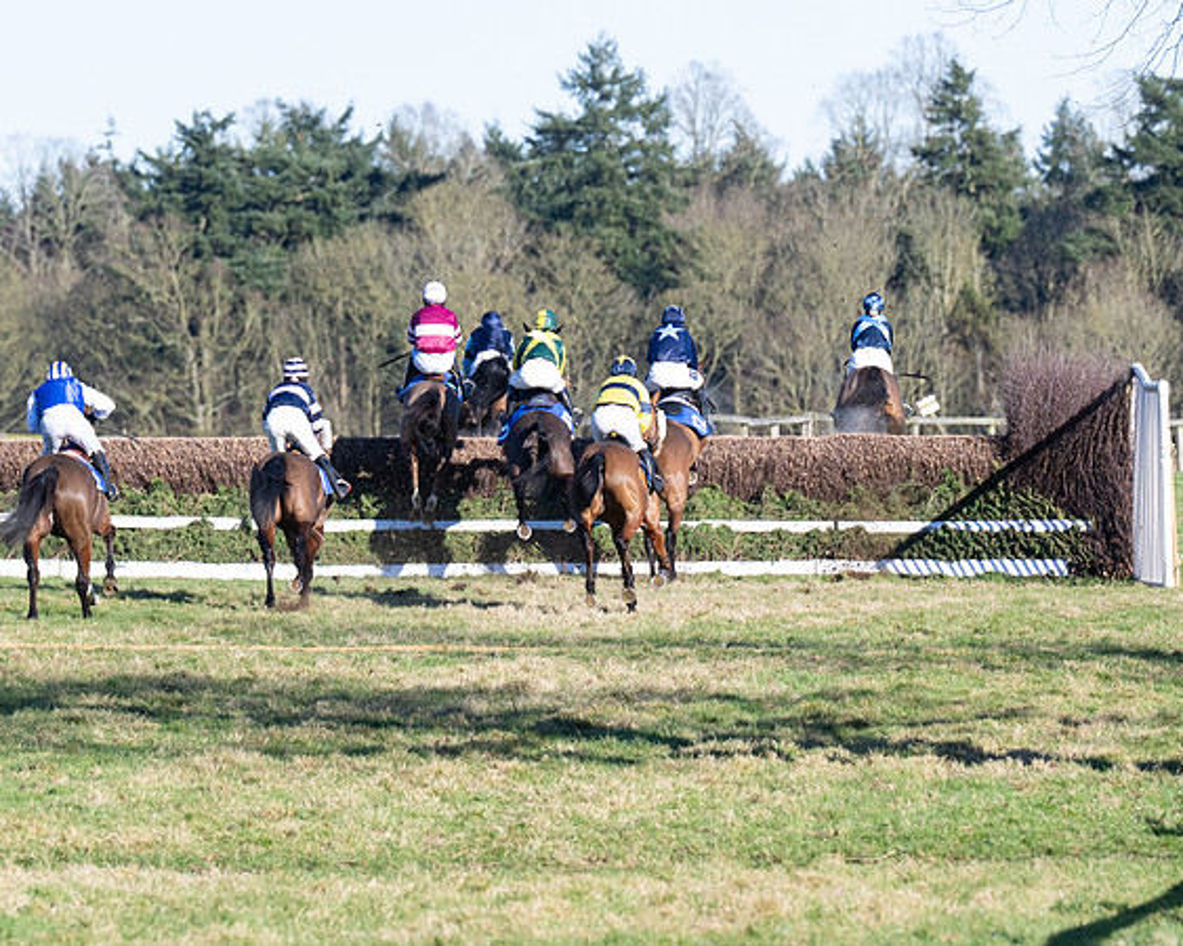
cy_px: 509
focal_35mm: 371
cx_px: 774
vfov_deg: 4.2
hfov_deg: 5.2
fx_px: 12984
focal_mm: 200
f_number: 5
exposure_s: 1/1250
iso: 400
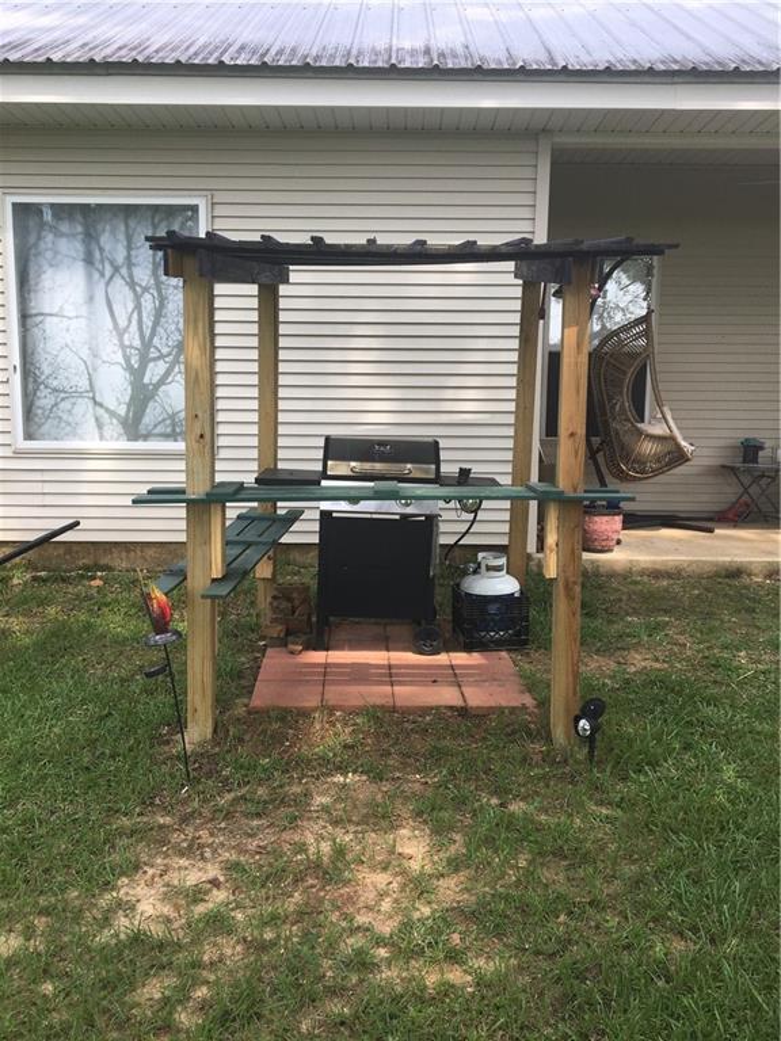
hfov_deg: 48.2
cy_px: 520
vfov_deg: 61.7
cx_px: 390
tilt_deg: -7.2
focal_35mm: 29
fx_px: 872
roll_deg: -0.7
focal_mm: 4.15
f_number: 2.2
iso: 25
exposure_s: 1/427
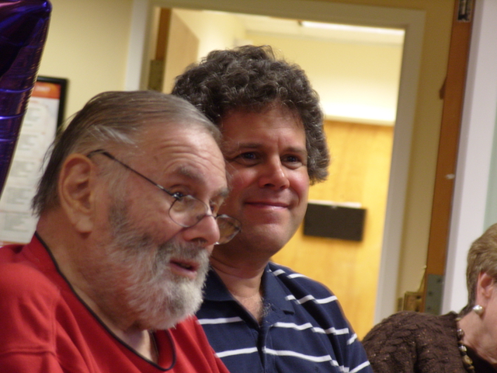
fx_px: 2513
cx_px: 248
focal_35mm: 175
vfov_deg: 8.5
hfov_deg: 11.3
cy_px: 186
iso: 200
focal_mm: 39
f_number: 4.5
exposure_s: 1/10
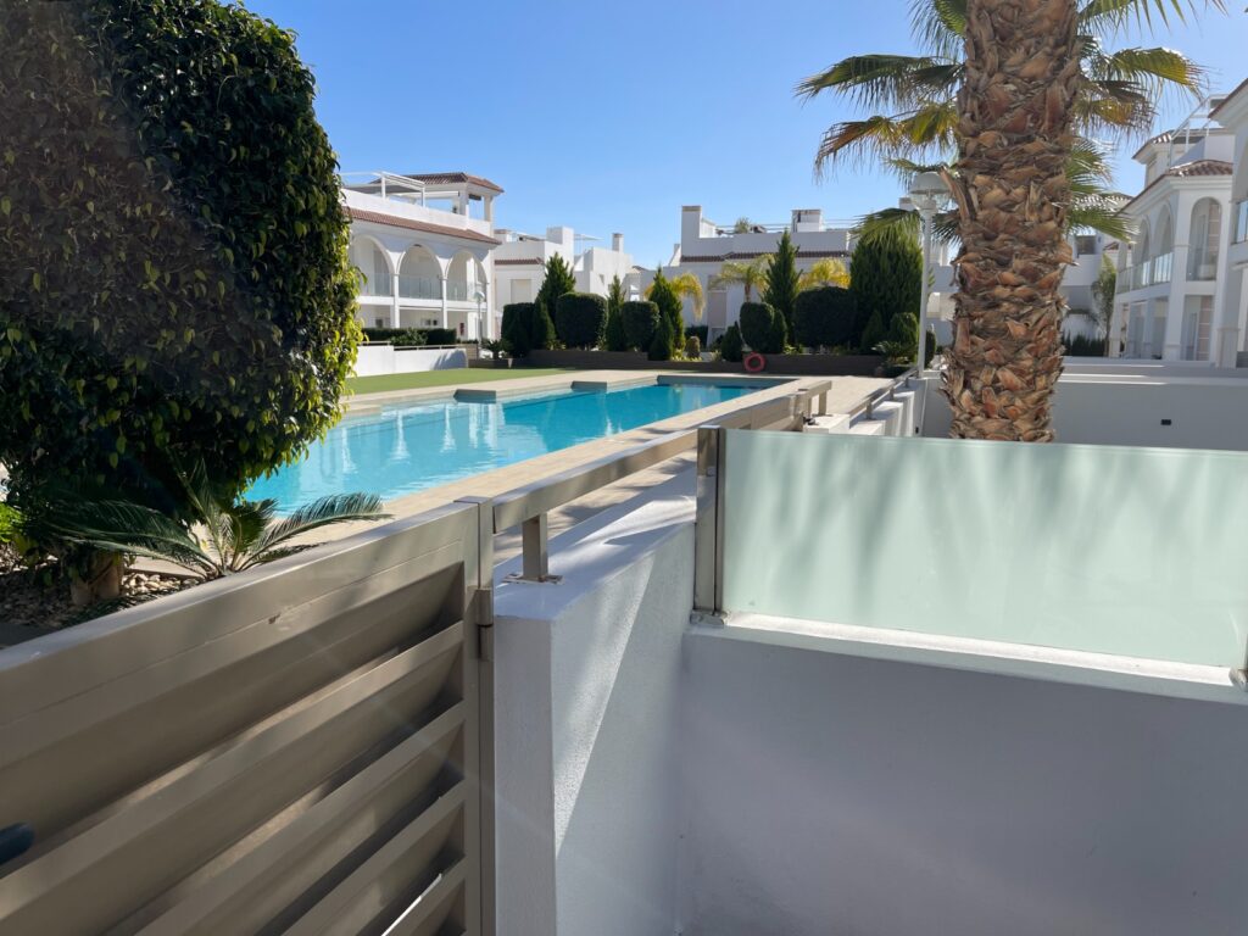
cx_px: 624
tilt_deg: -9.2
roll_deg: -1.0
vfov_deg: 54.9
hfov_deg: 69.4
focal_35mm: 25
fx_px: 901
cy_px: 468
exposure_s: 1/4717
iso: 32
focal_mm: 5.1
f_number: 1.6
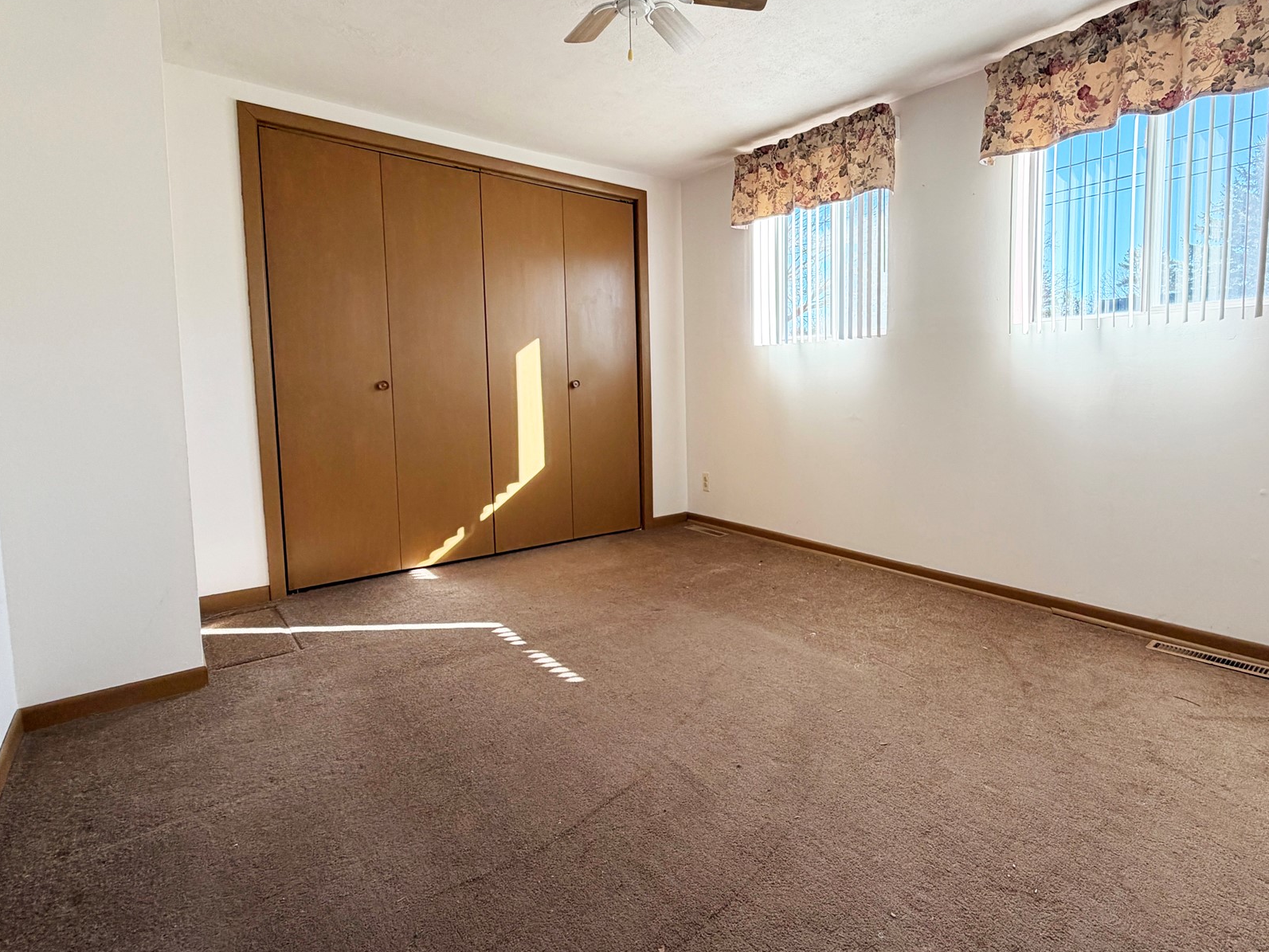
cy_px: 435
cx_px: 775
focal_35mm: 18
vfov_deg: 71.5
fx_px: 660
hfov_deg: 86.4
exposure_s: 1/121
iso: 100
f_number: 2.2
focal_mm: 2.22
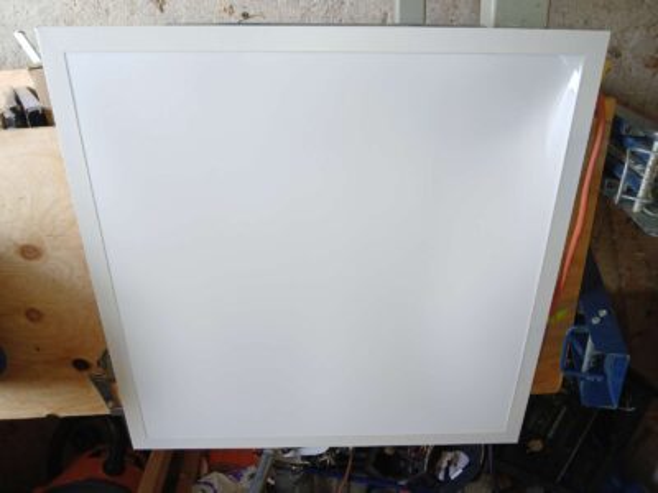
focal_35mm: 26
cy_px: 246
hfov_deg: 67.3
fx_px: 494
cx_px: 329
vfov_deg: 53.1
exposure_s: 1/60
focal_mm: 3.98
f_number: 1.8
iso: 50
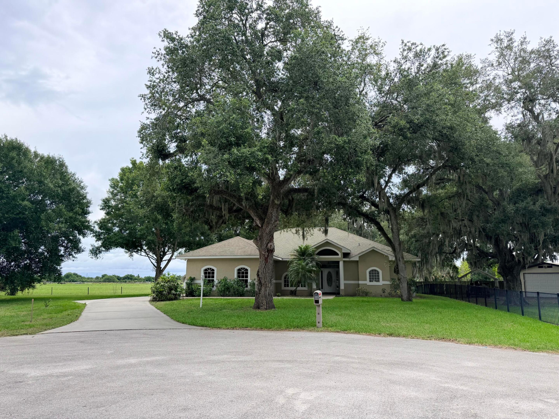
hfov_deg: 71.6
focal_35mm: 24
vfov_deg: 56.8
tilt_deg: +9.6
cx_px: 280
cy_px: 210
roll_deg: +0.3
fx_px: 388
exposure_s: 1/1139
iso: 100
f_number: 1.78
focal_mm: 6.76
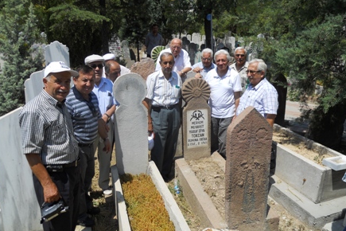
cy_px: 112
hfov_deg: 61.9
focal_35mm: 30
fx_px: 288
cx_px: 171
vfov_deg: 43.6
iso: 80
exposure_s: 1/400
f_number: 5.4
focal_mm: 5
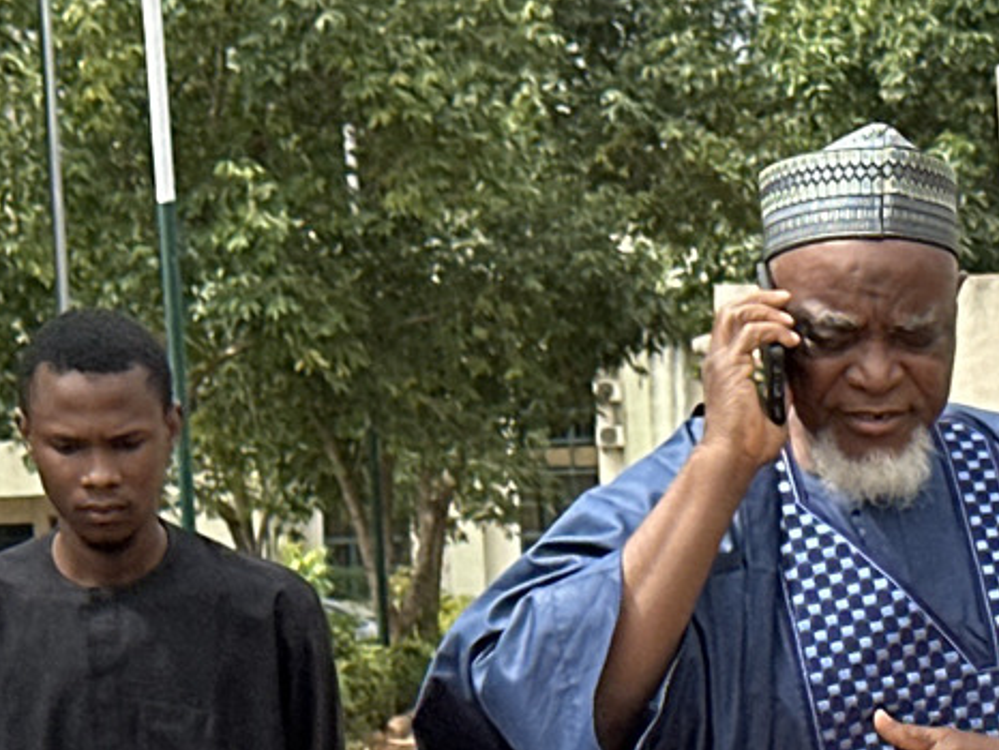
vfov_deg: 7.1
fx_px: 5948
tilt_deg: -7.5
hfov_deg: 9.4
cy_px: 1089
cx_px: 1329
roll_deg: +2.5
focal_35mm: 206
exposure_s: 1/1848
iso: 64
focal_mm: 6.86
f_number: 1.78
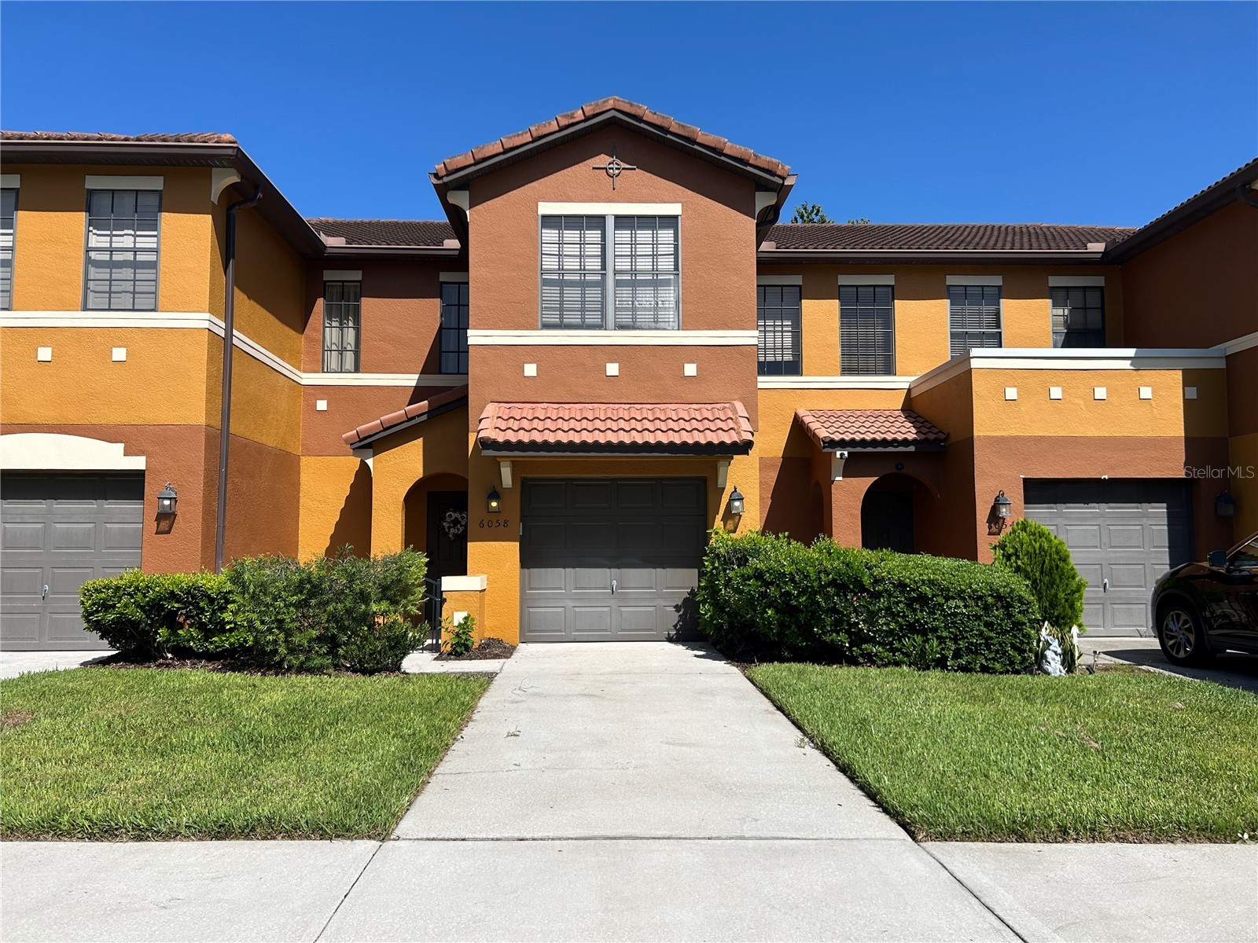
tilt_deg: +5.7
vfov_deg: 53.1
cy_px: 472
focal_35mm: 26
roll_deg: +1.2
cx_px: 629
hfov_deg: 67.3
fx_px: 945
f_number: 1.5
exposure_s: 1/5076
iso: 50
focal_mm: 5.7
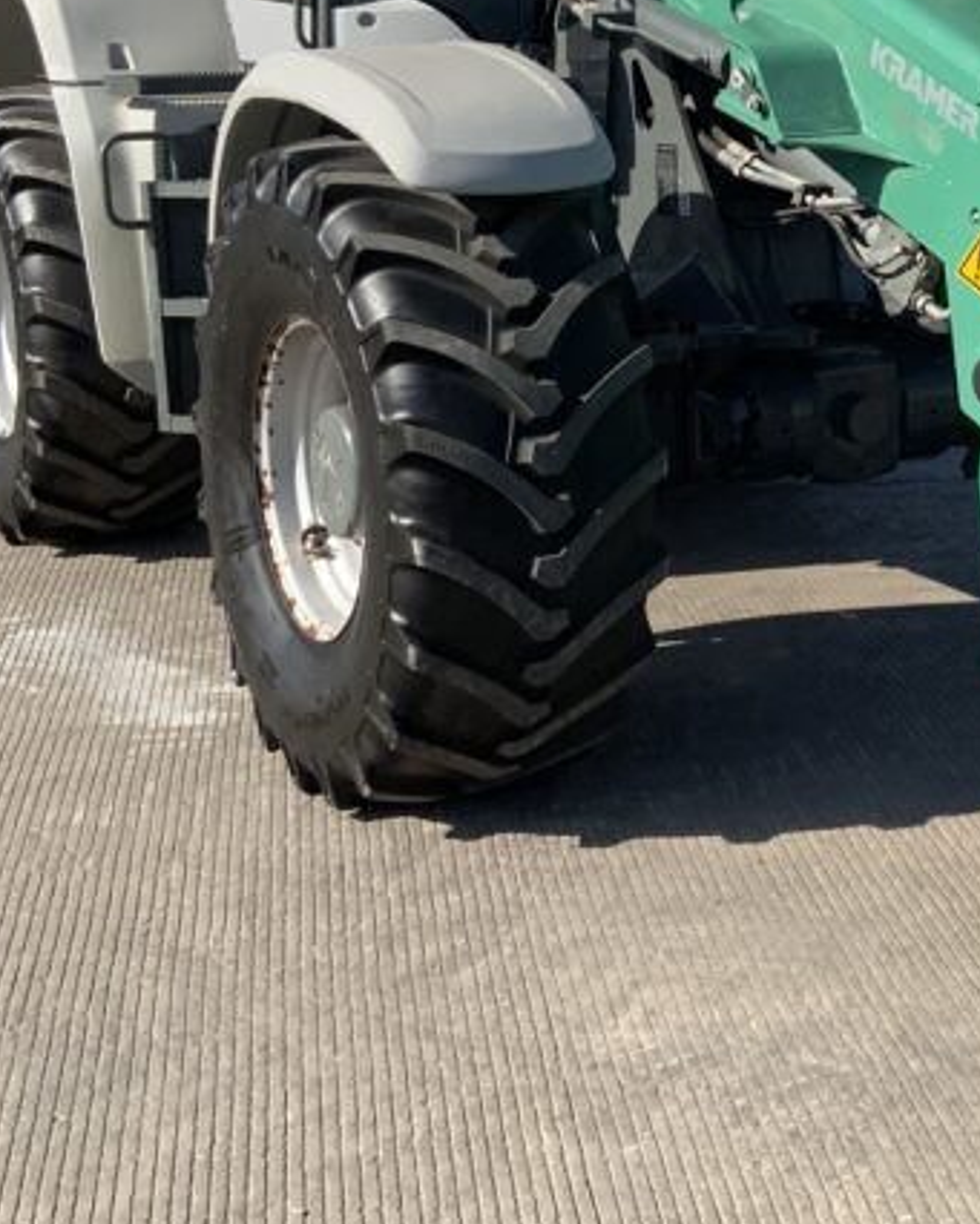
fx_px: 2464
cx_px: 928
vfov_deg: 27.3
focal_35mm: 68
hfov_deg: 21.8
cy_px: 230
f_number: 1.8
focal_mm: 3
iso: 16
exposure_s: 1/1490
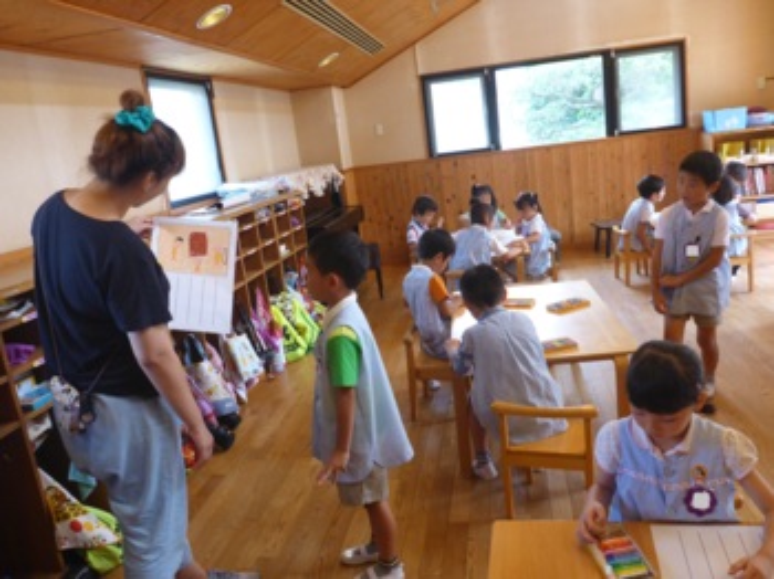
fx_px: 626
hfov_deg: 63.5
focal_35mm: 28
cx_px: 387
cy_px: 290
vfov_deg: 49.7
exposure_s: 1/60
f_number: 3.3
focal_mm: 4.9
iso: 400
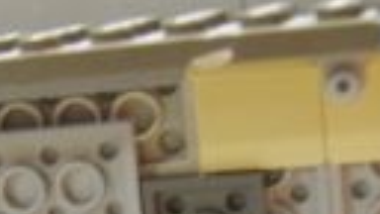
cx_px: 104
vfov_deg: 11.6
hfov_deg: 21.0
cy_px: 306
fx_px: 1018
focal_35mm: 101
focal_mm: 8.13
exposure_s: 1
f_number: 2.7
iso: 71
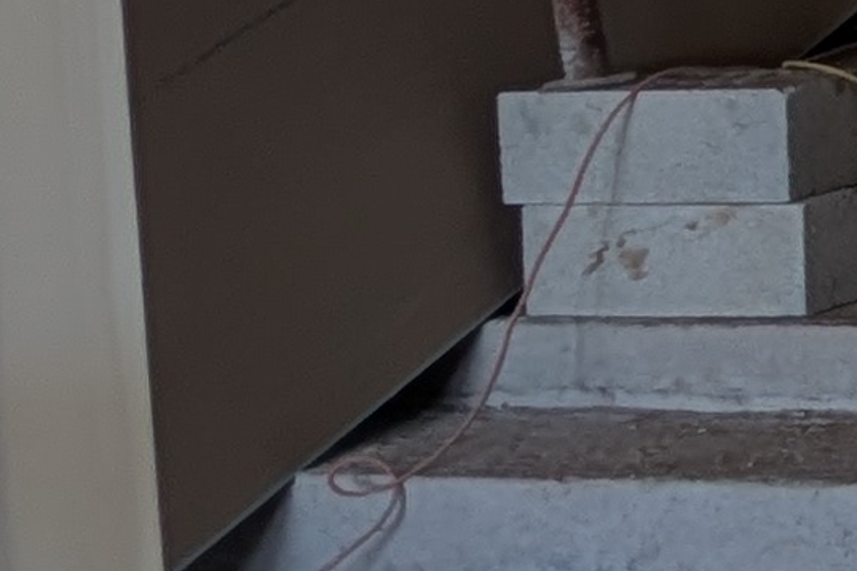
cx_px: 2806
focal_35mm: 95
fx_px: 2261
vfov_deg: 13.5
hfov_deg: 10.4
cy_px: -303
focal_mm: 2.02
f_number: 1.7
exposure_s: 1/58.4
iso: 53
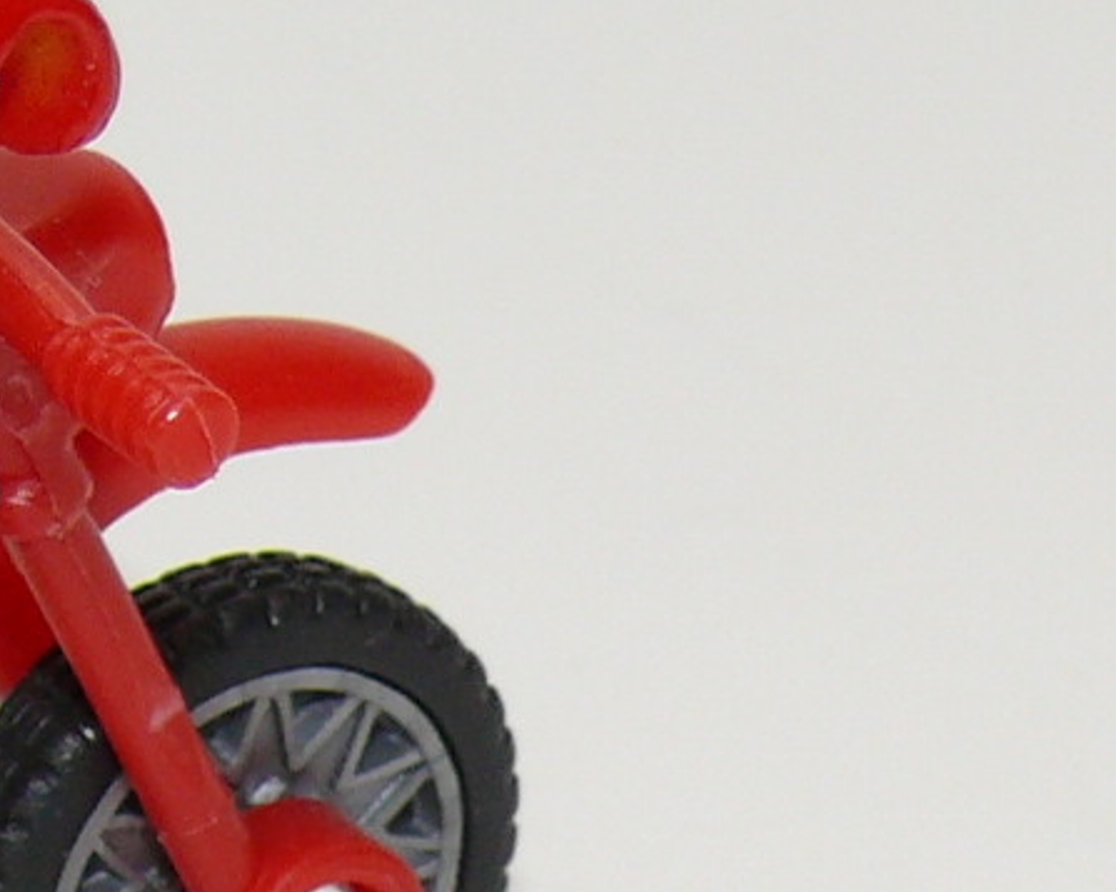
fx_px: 11883
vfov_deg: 4.3
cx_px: -454
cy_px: 595
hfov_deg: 5.3
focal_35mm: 360
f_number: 4
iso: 100
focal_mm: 13.6
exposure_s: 1/30
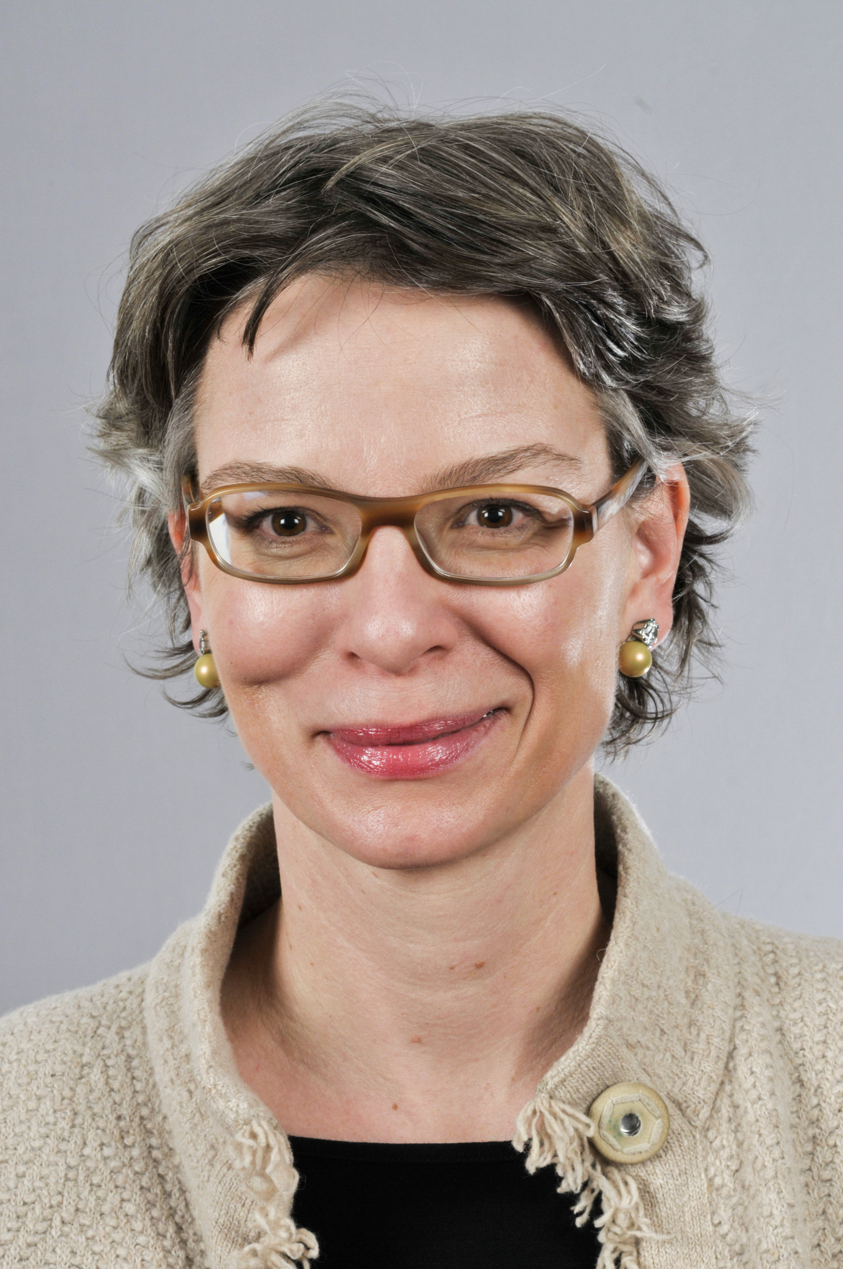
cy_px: 634
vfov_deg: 16.1
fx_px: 4490
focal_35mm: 128
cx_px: 422
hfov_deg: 10.7
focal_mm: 85
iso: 200
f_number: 14
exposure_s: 1/200
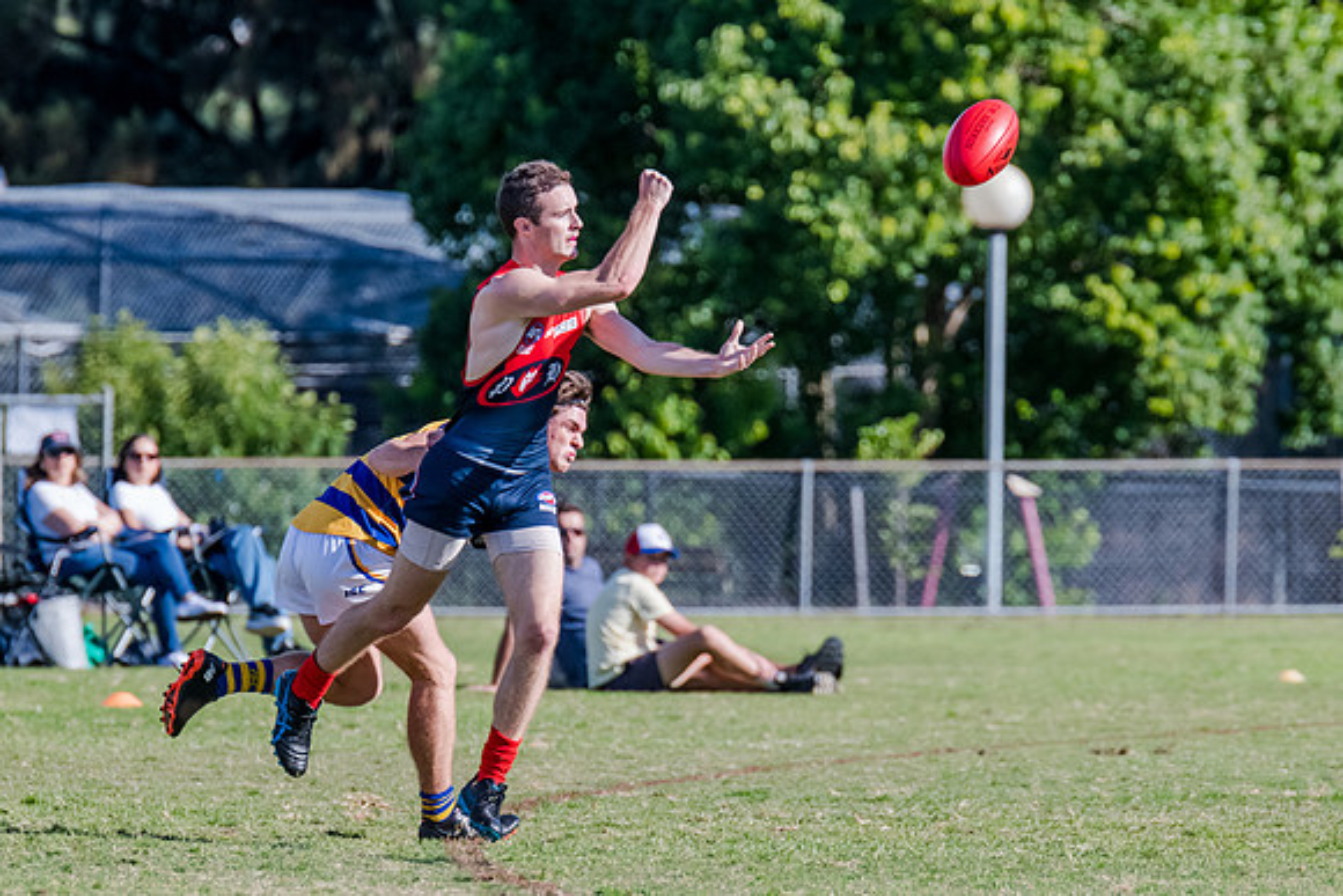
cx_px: 867
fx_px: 22897
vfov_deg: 2.2
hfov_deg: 3.4
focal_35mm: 614
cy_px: 496
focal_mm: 420
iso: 800
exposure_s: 1/1600
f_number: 7.1
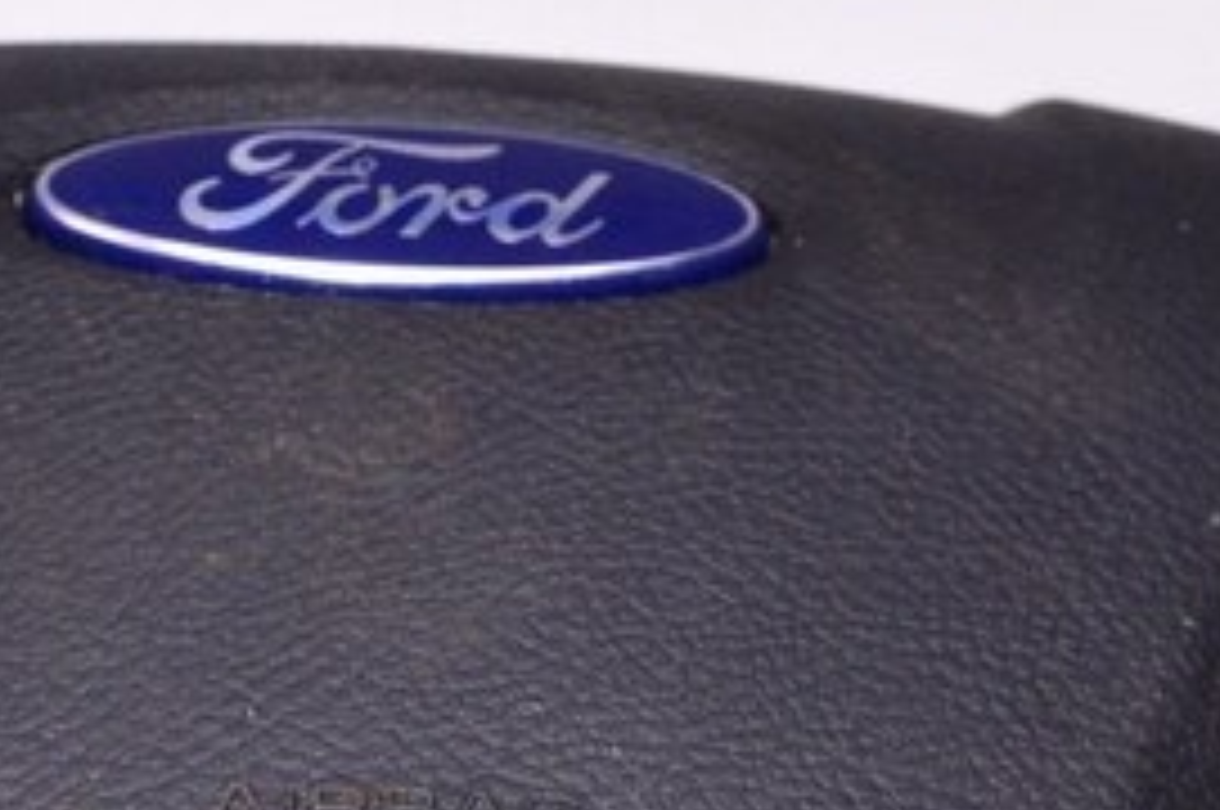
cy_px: 844
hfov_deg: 17.2
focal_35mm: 119
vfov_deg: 11.4
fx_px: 4024
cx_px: 410
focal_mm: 21
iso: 1600
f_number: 8
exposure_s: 1/125
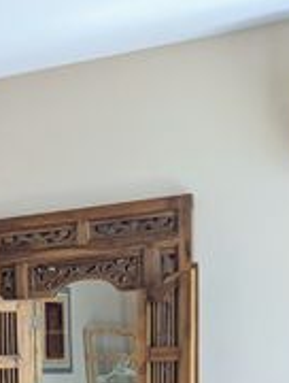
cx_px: -100
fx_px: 1174
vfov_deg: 16.8
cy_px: 571
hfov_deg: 13.5
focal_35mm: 106
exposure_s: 1/24.7
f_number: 1.85
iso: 45
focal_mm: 6.81
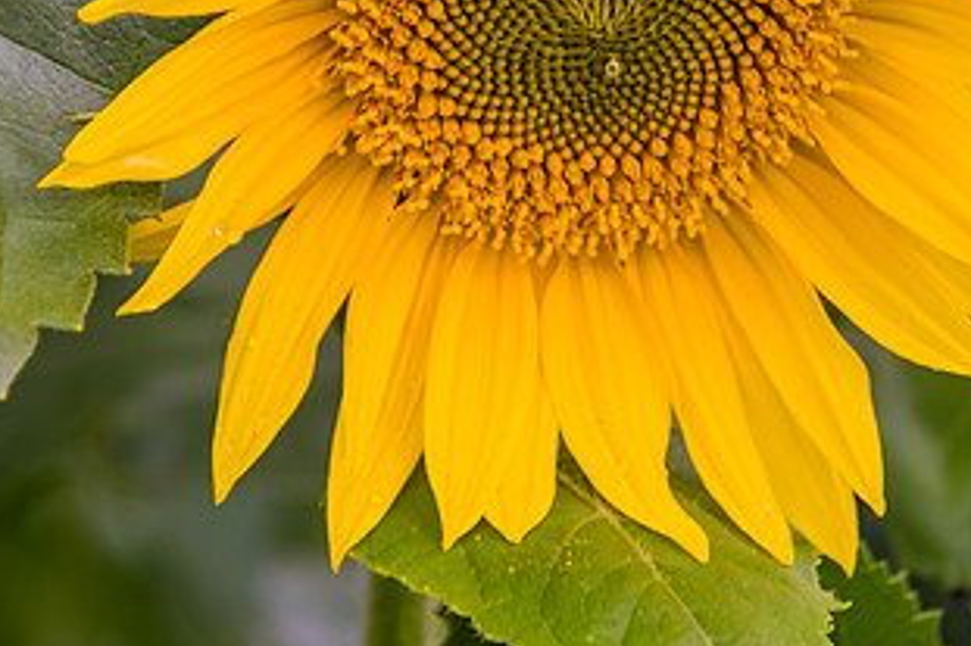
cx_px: 531
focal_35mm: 406
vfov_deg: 3.4
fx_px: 10944
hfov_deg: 5.1
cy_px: 58
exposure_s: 1/3
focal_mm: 145
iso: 400
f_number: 5.6
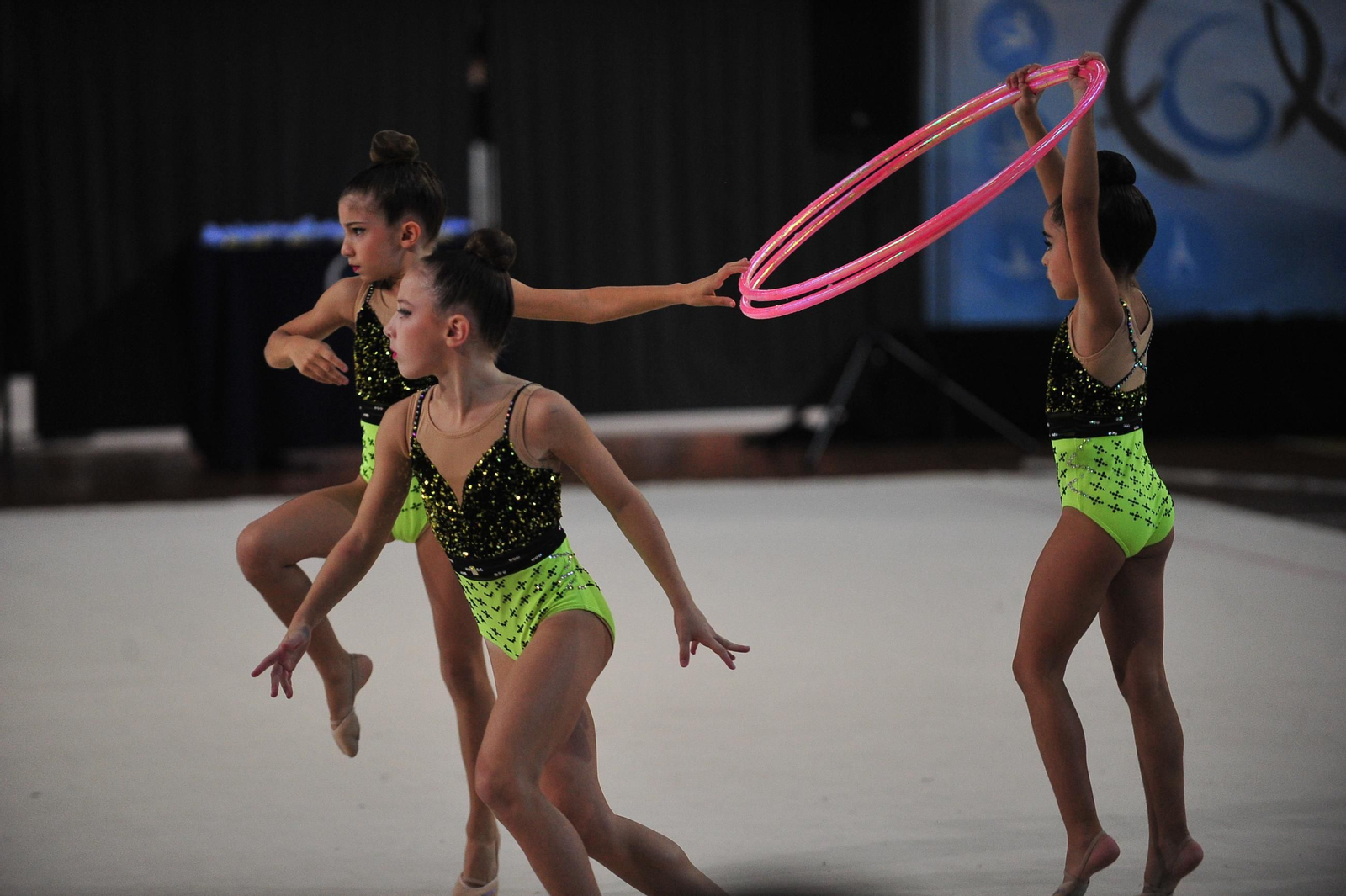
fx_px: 6726
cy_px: 448
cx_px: 673
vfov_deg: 7.6
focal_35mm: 180
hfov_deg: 11.4
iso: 3200
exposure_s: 1/1600
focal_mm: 180
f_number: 2.8
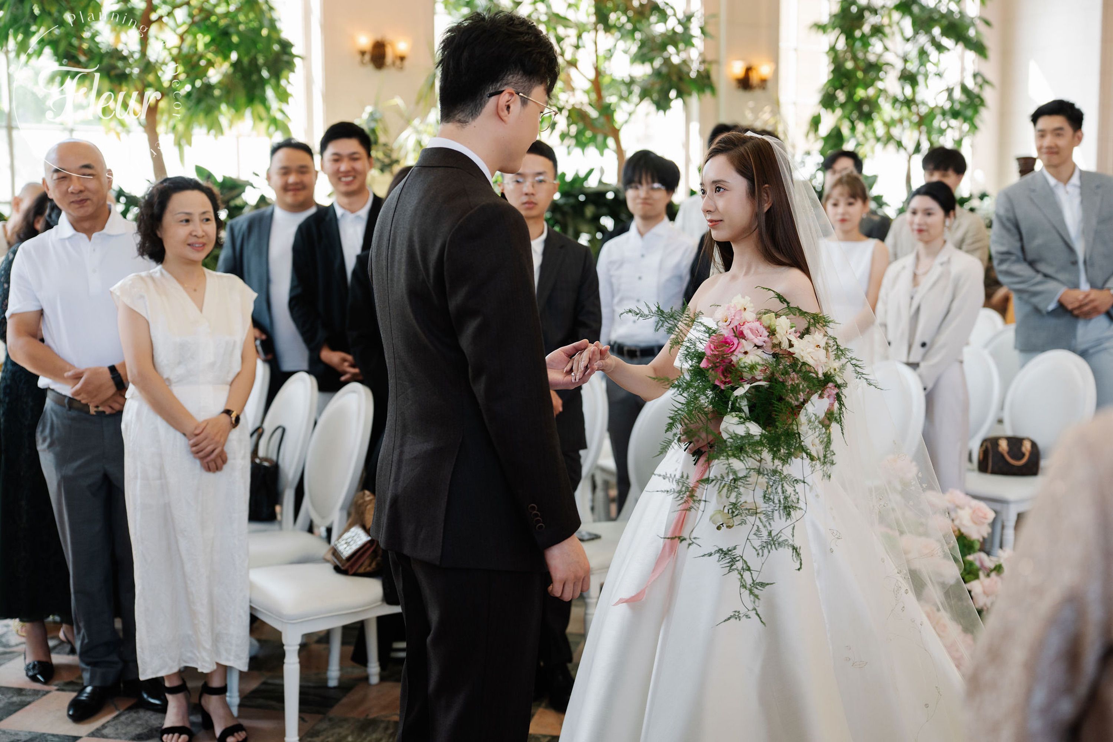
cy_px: 371
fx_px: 1175
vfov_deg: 35.1
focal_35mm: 38
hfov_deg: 50.7
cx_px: 556
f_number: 2
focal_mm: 38
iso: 400
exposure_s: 1/320
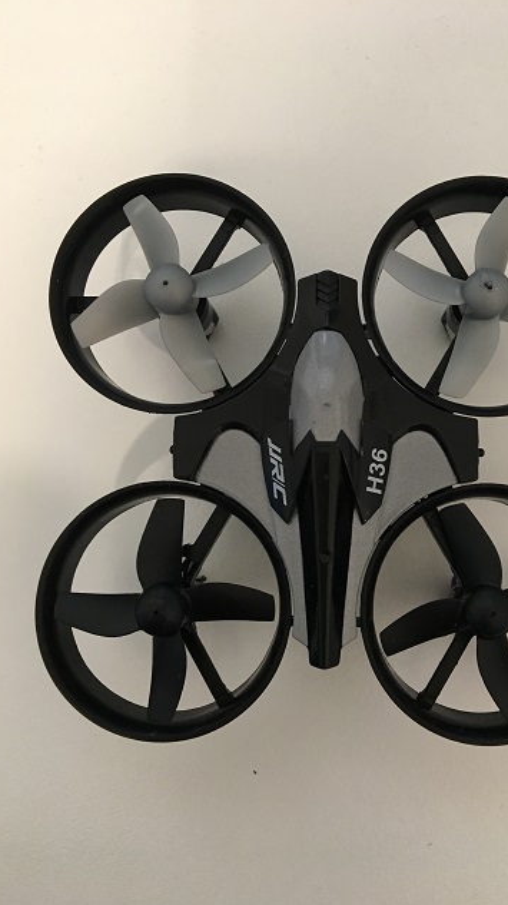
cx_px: 329
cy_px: 451
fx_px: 767
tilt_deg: -84.4
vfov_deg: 61.0
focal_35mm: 32
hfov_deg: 36.3
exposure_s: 1/24
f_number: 2.2
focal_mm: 4.15
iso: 200
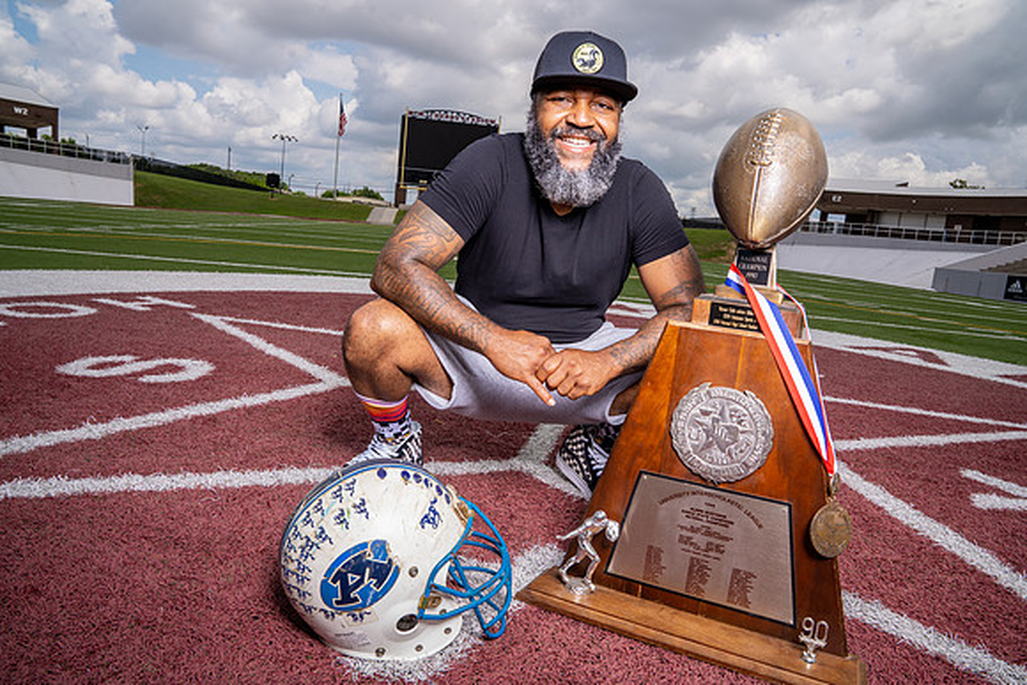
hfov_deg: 73.7
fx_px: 685
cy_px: 342
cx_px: 514
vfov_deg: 53.2
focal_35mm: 24
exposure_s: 1/200
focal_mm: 24
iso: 125
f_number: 11
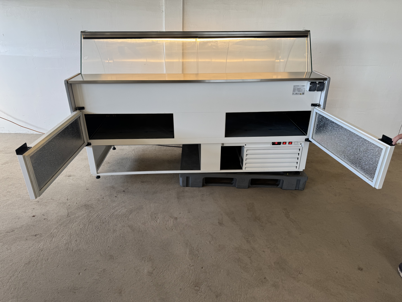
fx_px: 279
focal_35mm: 24
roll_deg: -1.9
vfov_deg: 56.8
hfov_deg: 71.6
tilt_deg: -25.0
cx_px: 201
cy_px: 151
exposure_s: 1/100
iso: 80
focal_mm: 6.76
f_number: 1.78
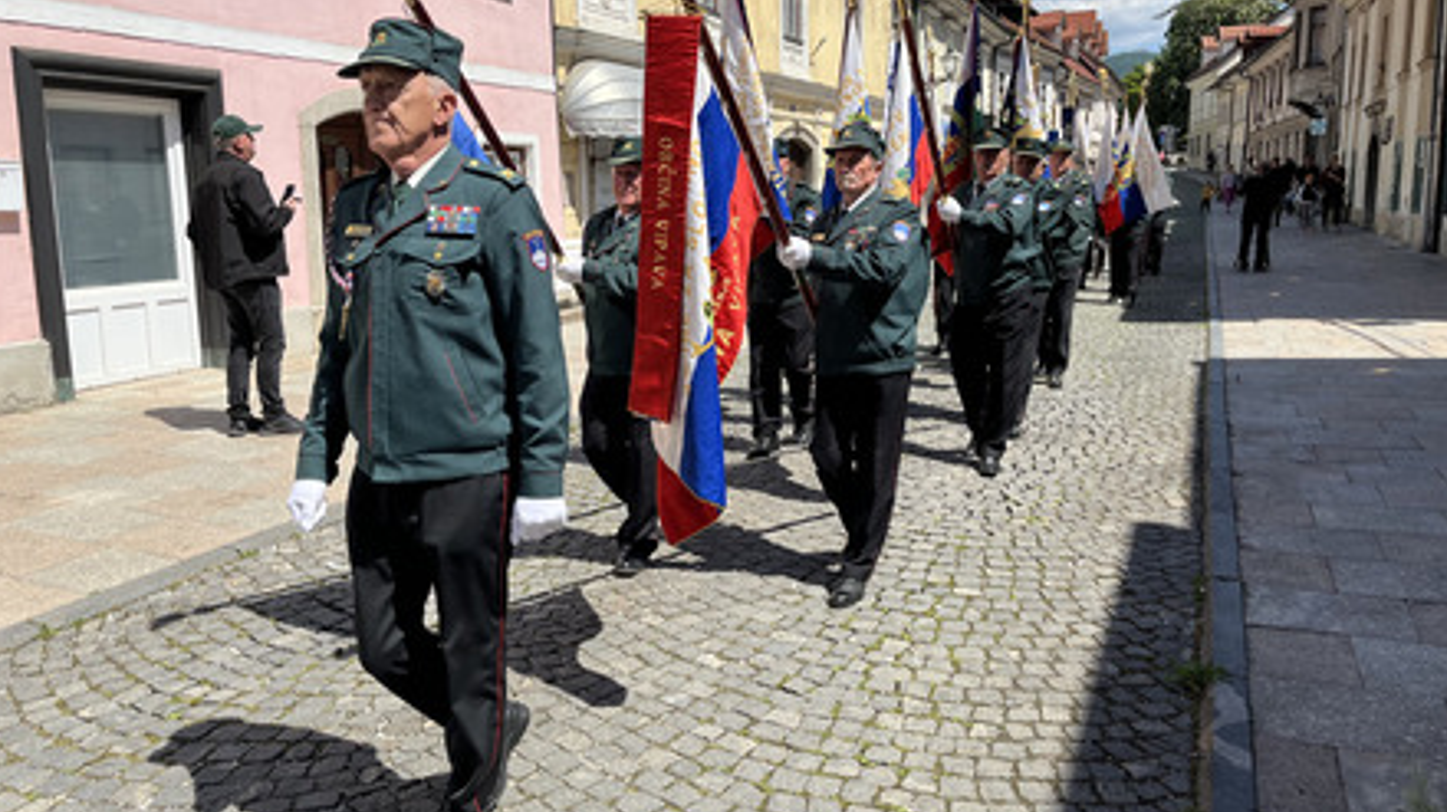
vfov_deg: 40.1
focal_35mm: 29
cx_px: 720
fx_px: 1112
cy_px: 388
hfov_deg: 66.1
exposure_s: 1/3745
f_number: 1.6
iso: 50
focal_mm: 5.1
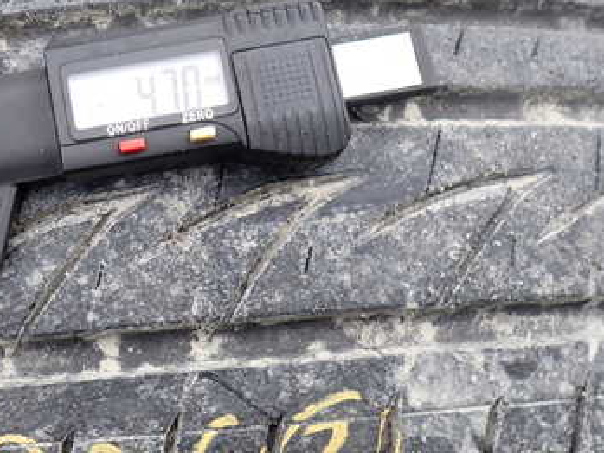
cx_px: 114
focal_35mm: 43
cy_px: 206
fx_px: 751
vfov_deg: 33.6
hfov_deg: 41.8
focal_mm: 4.5
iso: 100
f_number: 2.8
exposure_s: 1/250
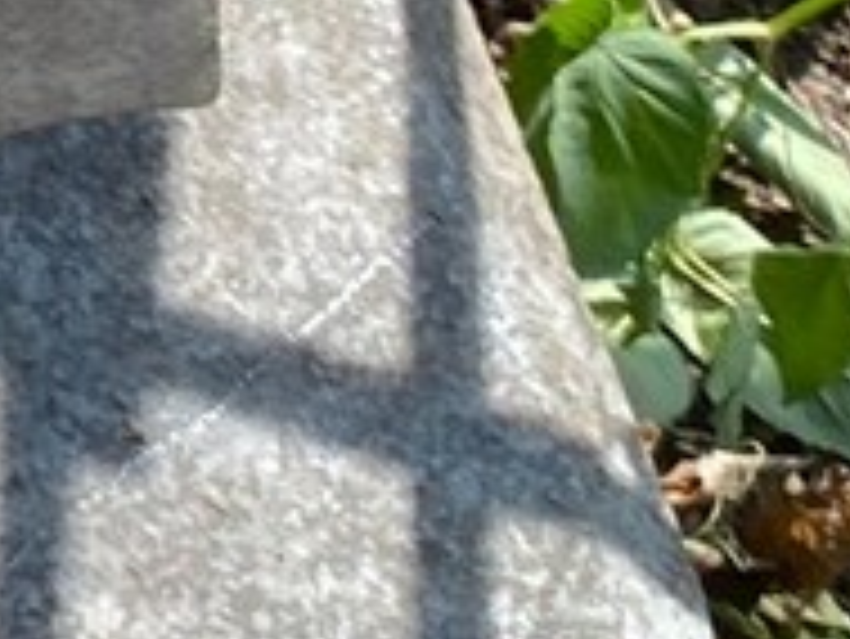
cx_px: -1390
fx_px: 4865
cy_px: -814
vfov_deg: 7.1
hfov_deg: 8.8
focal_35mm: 198
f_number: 1.8
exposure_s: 1/444
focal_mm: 4.25
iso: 32
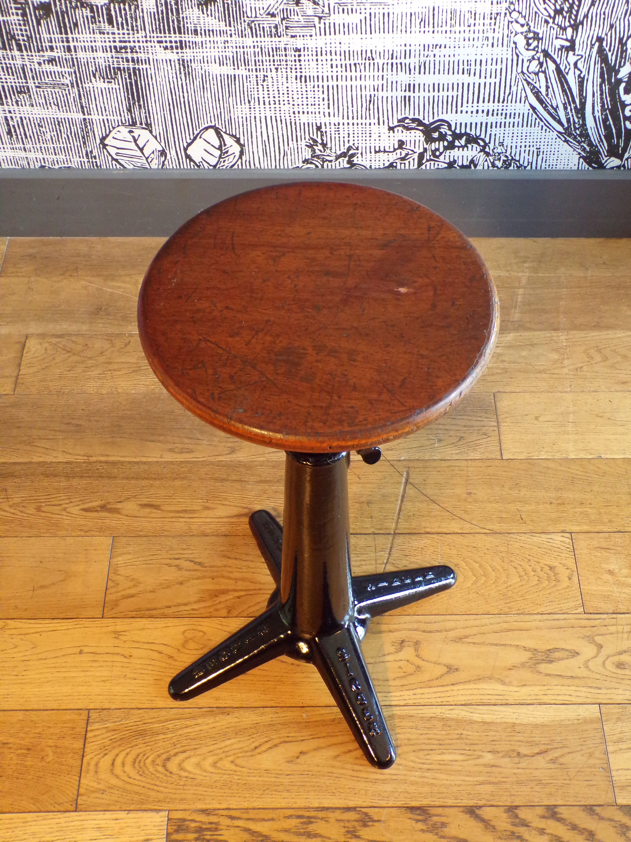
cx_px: 316
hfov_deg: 34.3
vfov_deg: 44.8
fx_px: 1021
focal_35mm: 42
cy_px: 421
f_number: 3.4
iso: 402
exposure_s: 1/17
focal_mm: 7.6
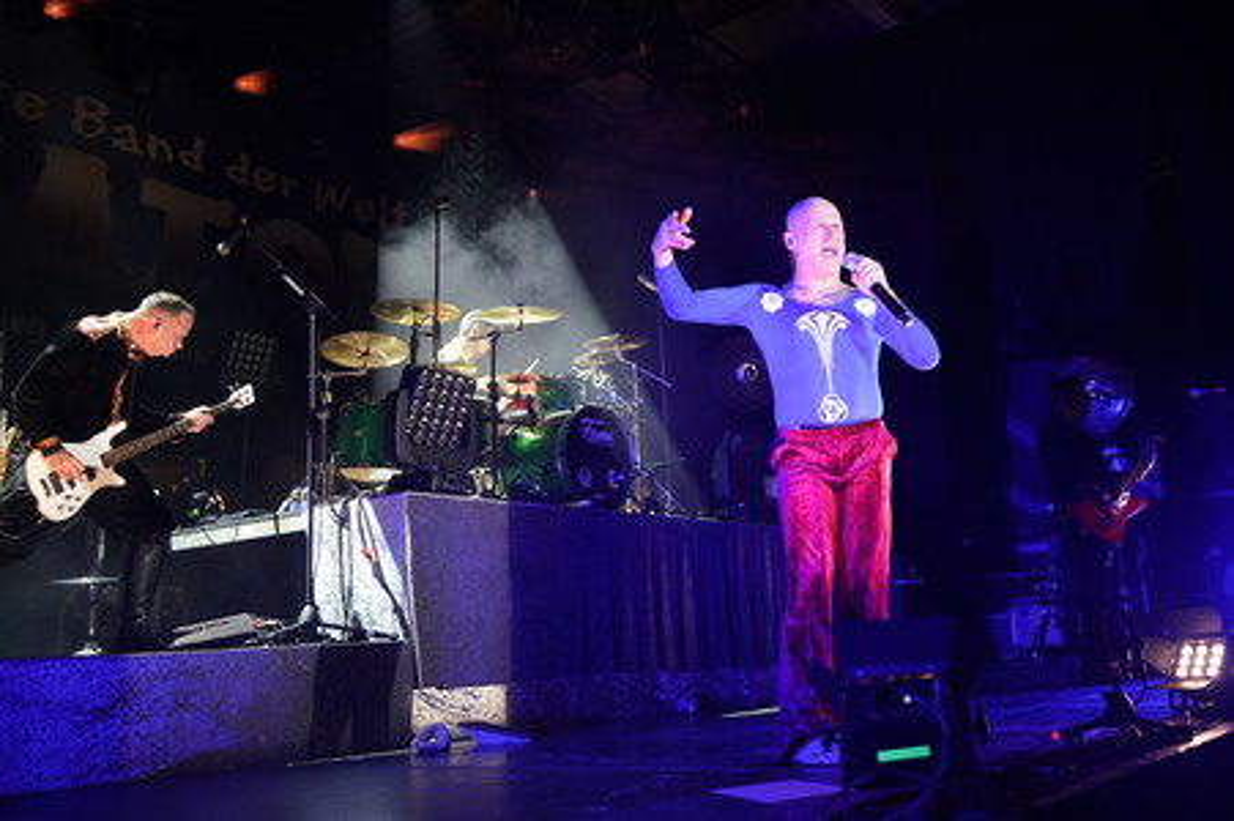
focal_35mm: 28
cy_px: 410
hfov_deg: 65.5
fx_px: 959
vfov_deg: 46.3
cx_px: 617
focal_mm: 28
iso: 2500
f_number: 2.8
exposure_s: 1/400
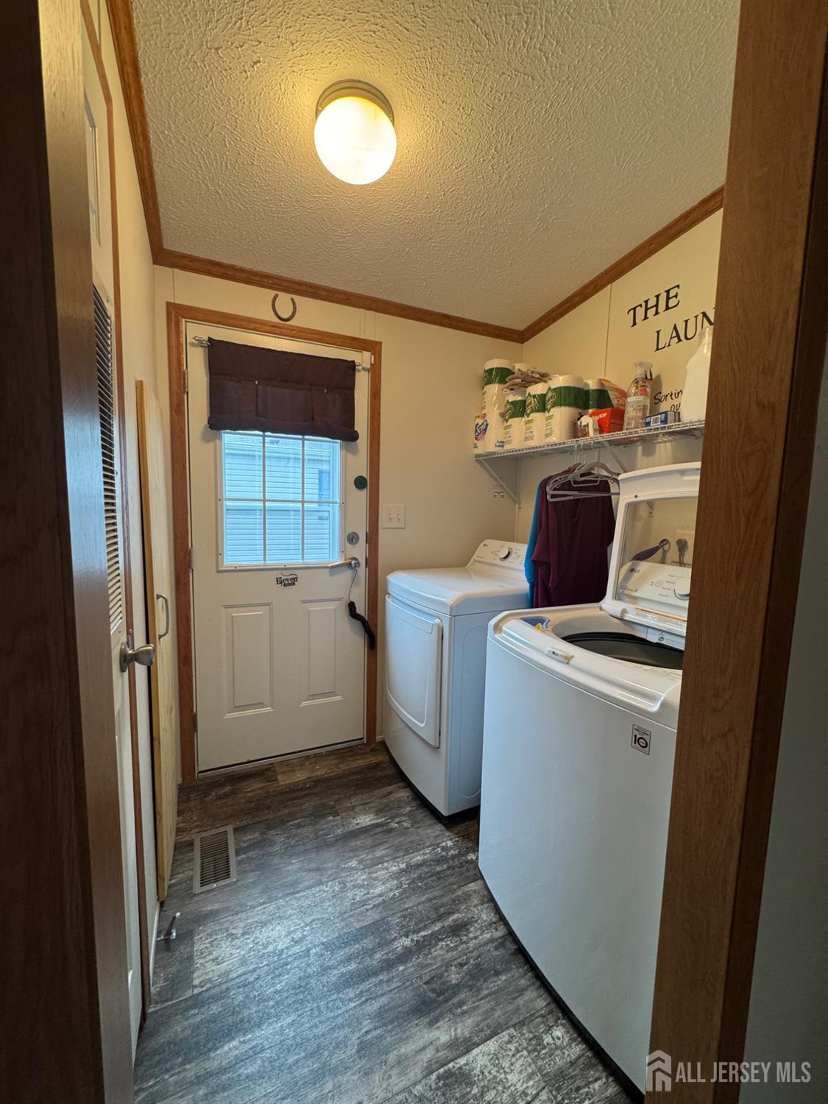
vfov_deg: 102.1
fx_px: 446
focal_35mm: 14
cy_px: 552
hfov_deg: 85.7
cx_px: 414
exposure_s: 1/60
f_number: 2.2
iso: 200
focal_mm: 2.22
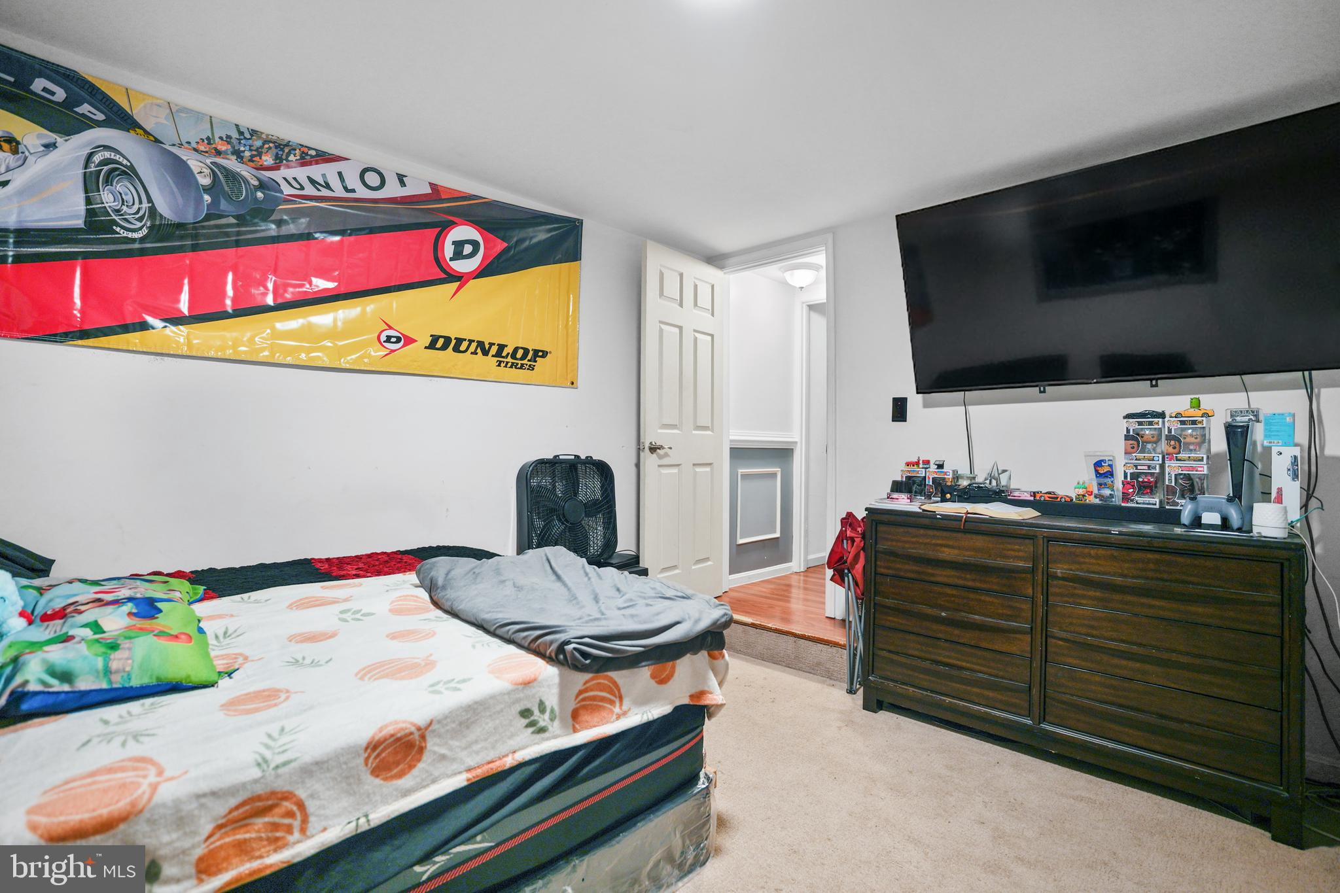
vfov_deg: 73.7
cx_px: 670
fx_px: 595
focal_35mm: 16
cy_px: 446
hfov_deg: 96.7
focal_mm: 16
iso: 100
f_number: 2.8
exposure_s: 1/13
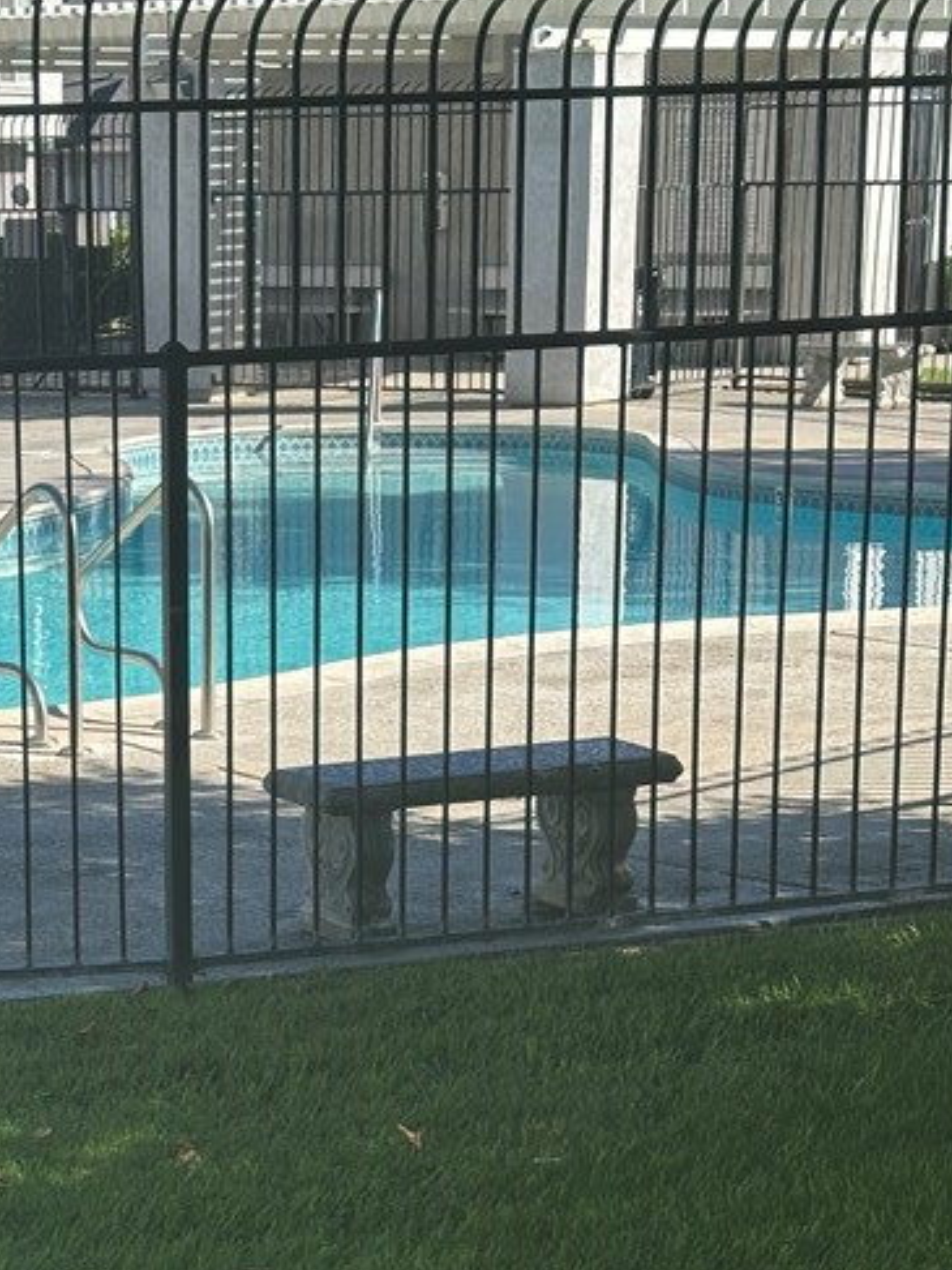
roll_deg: +0.5
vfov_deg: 19.2
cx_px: 65
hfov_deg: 14.5
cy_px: 1090
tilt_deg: -15.8
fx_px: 3705
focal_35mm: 101
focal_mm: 6.86
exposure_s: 1/1880
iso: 64
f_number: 1.78
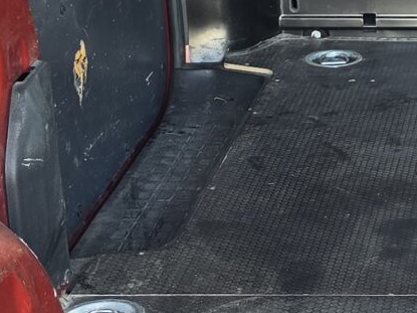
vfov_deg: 10.4
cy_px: 74
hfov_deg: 13.3
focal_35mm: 142
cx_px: 575
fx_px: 1710
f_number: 1.4
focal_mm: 6.5
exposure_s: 1/180
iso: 64
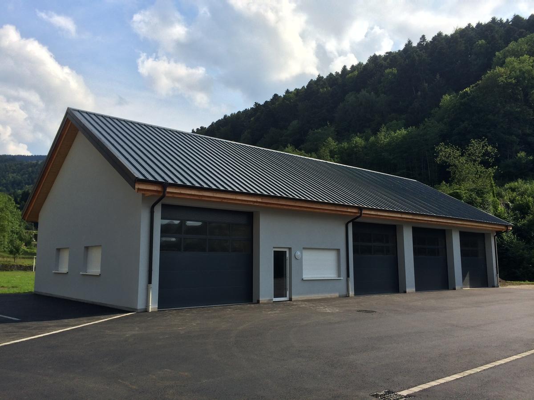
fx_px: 463
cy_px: 200
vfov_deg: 46.8
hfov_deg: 60.0
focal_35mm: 30
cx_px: 267
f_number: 2.2
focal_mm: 4.12
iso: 40
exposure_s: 1/2283
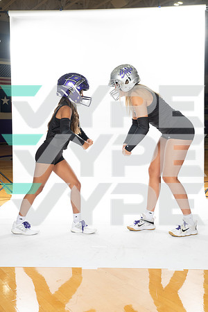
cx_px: 104
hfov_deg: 29.2
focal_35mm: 46
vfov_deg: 42.7
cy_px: 156
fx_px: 399
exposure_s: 1/320
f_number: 7.1
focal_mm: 46
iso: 800
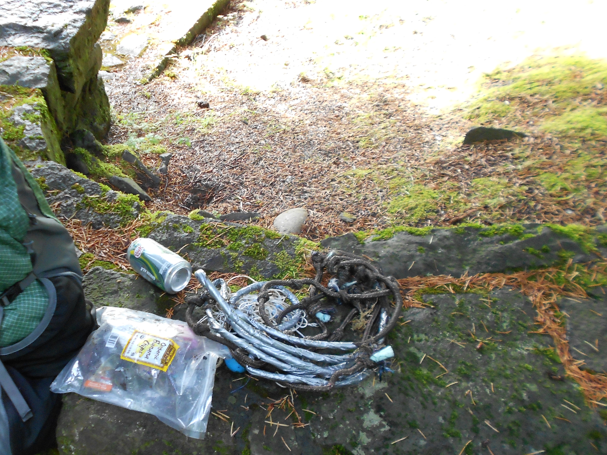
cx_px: 220
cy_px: 291
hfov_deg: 52.0
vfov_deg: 40.3
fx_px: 614
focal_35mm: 35
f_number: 3.2
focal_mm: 4.6
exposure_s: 1/30
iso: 250
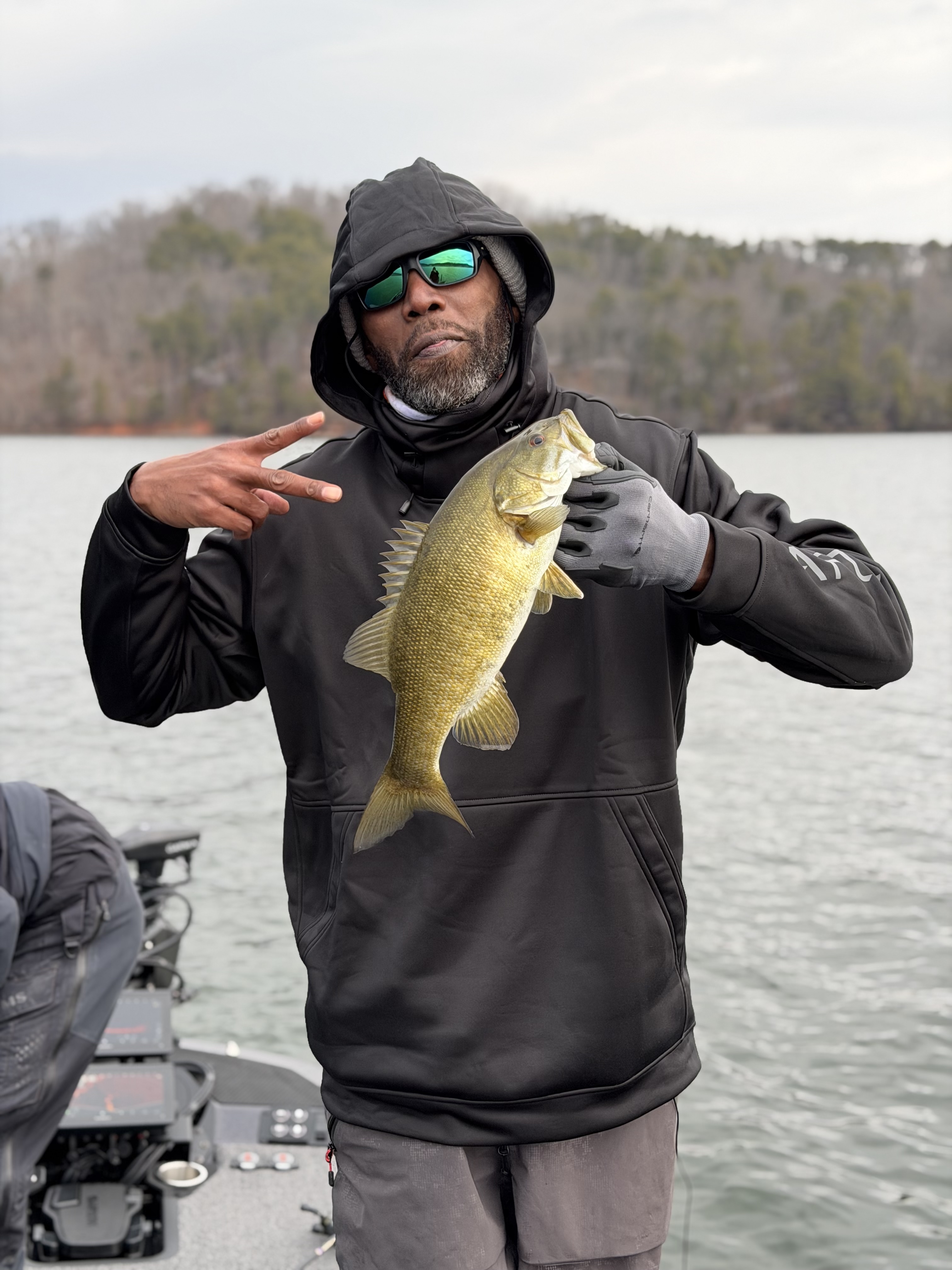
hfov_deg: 30.3
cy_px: 635
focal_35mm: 48
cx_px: 476
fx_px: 1760
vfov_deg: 39.7
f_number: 1.78
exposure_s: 1/182
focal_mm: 6.76
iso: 64
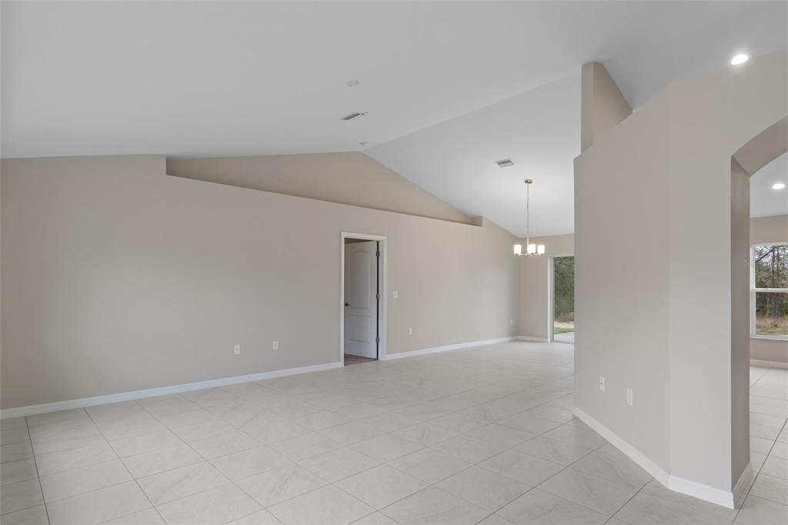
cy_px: 262
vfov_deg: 67.3
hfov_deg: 90.0
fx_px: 394
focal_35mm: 18
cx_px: 394
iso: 1000
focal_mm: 12
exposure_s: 1/3.33
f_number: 8
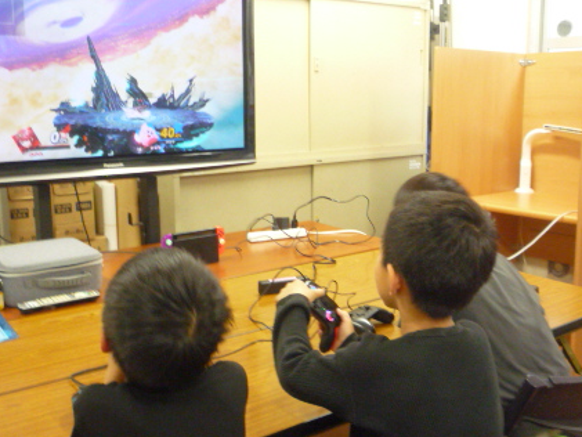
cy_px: 201
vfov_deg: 37.7
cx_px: 312
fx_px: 639
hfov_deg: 48.9
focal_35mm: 38
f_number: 2.8
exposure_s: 1/20
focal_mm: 4.4
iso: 400
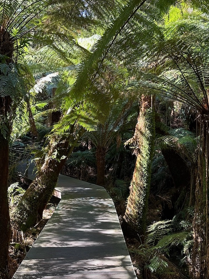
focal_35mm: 39
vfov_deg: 46.6
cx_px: 89
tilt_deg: +9.0
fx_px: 314
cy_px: 79
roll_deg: -0.5
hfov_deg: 36.7
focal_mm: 6.9
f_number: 1.8
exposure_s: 1/121
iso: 200
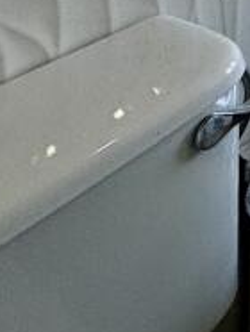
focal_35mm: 77
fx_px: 740
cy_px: -298
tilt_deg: -7.9
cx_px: 743
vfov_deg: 18.5
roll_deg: -0.4
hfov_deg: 11.4
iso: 40
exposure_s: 1/309
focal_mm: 2.22
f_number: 2.2
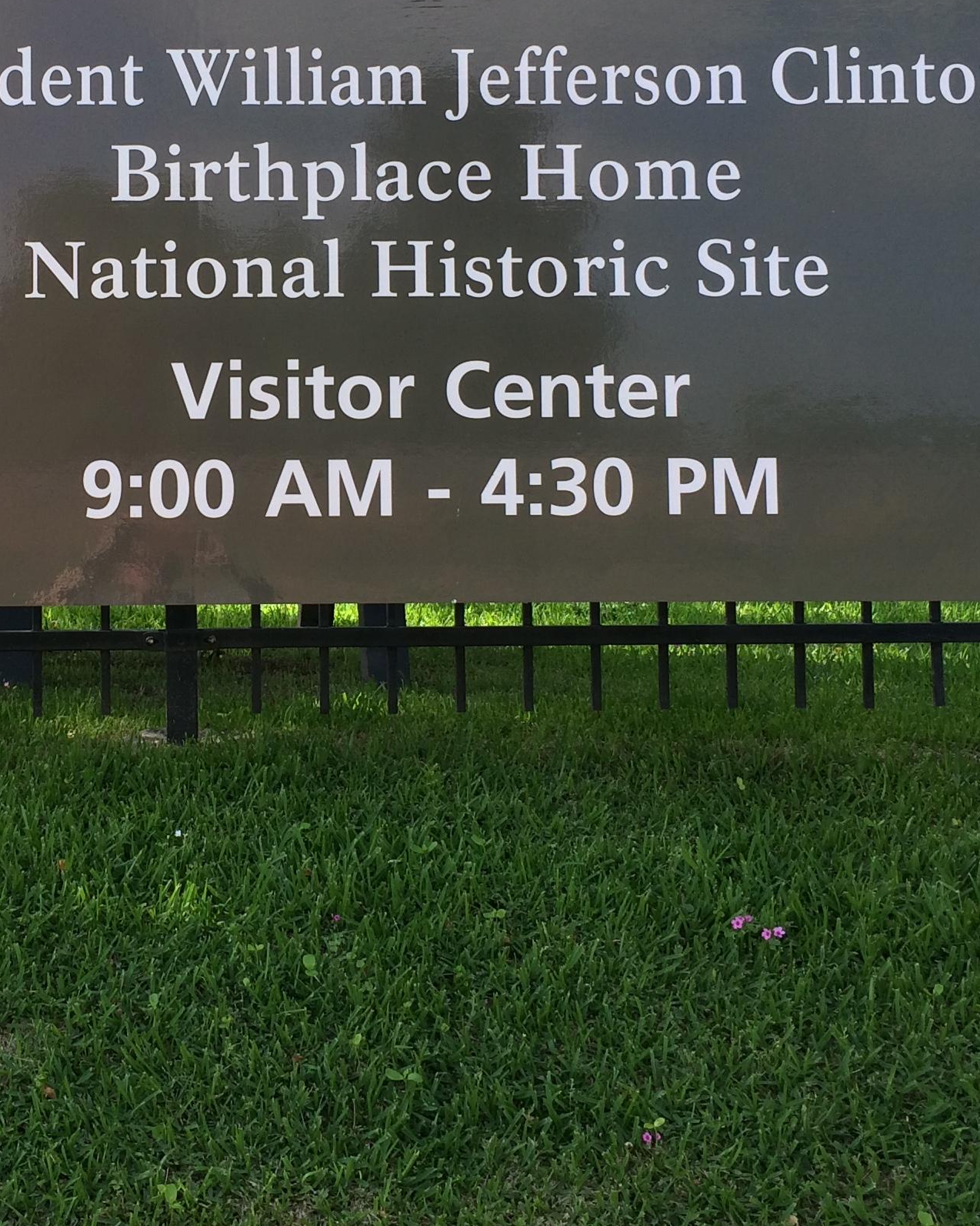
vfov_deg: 32.1
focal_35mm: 58
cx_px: 207
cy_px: 366
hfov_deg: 25.8
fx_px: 2103
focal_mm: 4.15
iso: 32
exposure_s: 1/672
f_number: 2.2
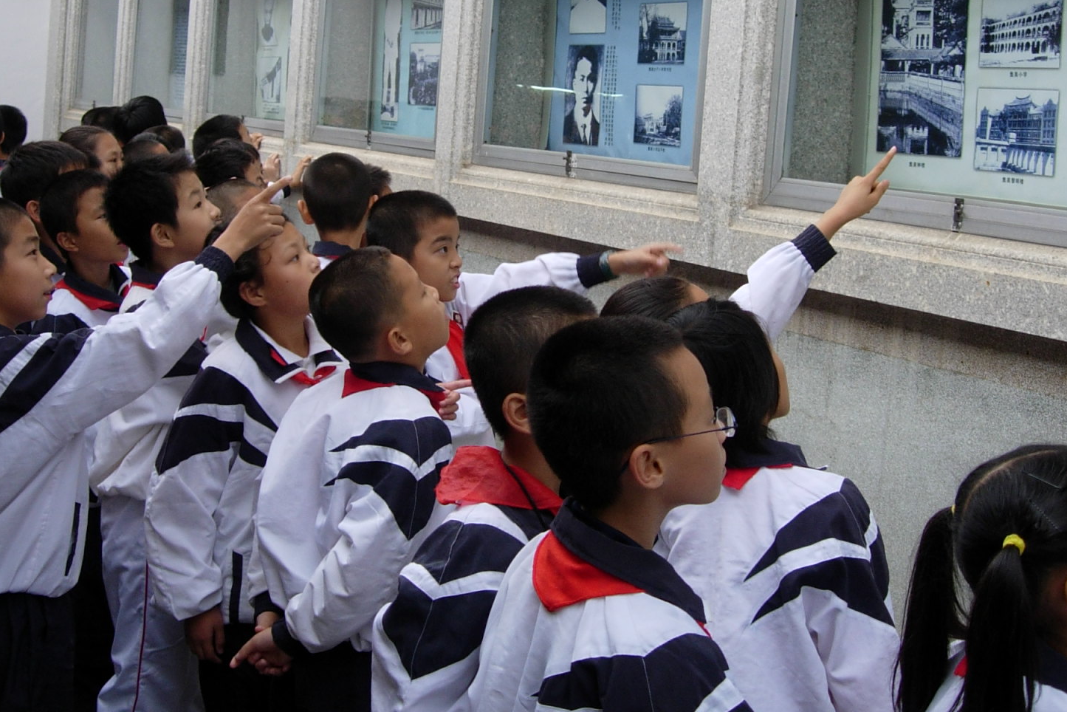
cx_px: 539
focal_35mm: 56
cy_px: 251
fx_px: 1660
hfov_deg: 35.6
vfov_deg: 24.1
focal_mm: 7.8
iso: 64
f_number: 2.8
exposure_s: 1/111
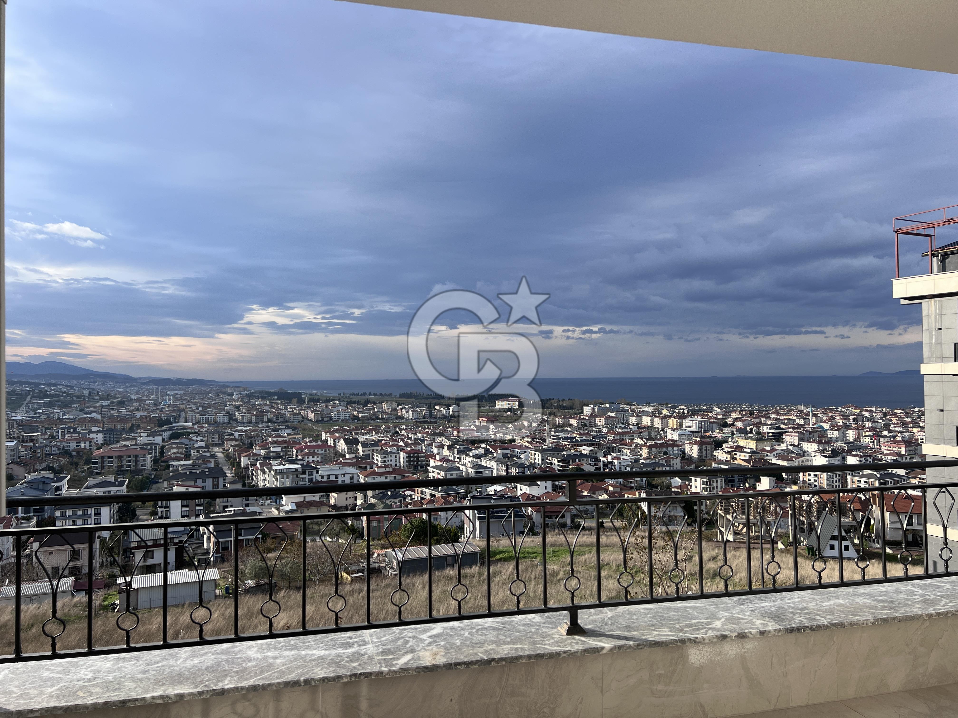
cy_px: 359
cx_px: 479
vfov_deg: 53.1
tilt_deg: +0.8
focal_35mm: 26
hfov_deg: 67.3
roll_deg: +0.8
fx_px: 720
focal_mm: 5.7
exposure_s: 1/1934
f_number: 1.5
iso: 50
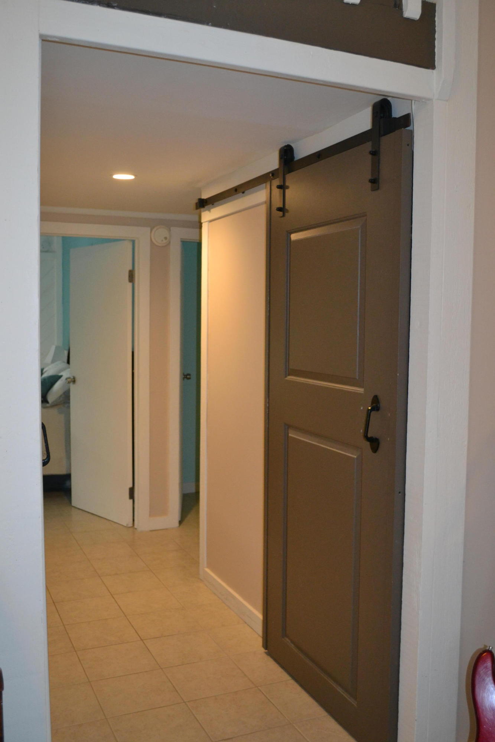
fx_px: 743
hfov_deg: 36.9
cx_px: 248
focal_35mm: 36
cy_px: 371
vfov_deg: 53.1
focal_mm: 24
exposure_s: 1/60
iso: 1400
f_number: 4
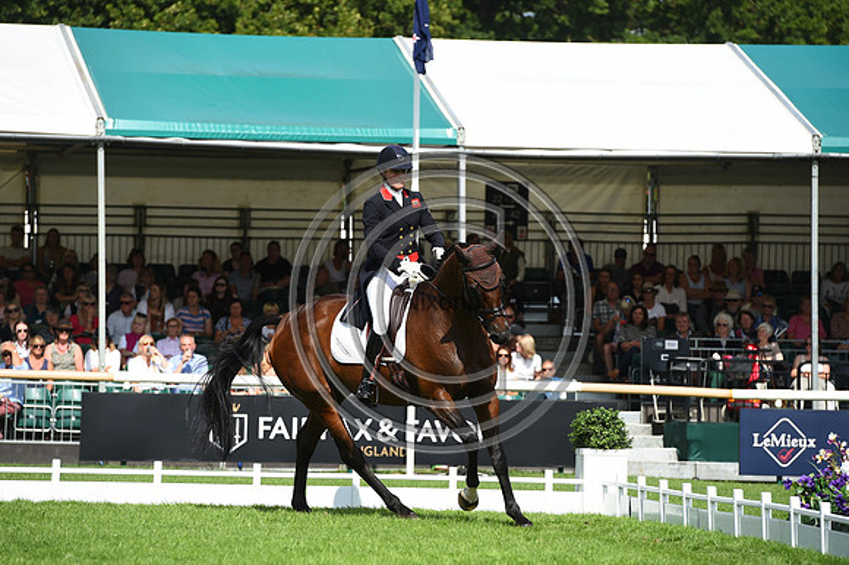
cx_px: 424
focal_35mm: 200
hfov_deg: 10.3
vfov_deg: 6.9
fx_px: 4714
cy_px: 282
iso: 250
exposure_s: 1/1250
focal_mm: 200
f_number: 6.3
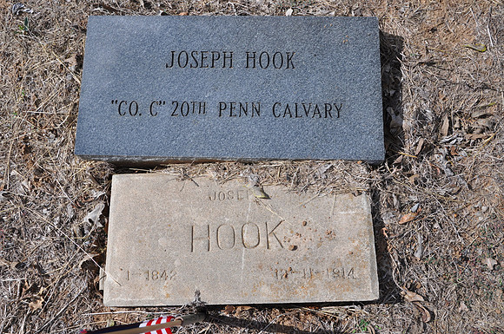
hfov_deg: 53.2
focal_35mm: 36
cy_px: 167
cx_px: 252
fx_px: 503
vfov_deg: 36.8
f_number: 10
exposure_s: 1/100
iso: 200
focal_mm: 24
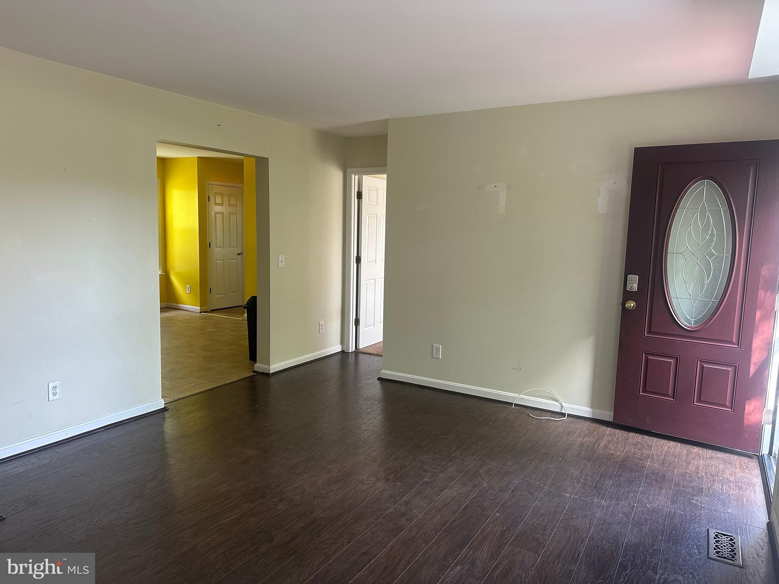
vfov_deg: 56.8
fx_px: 540
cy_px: 292
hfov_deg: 71.6
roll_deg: -2.2
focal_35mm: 24
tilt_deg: -6.4
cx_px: 390
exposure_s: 1/105
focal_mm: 6.86
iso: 250
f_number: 1.78
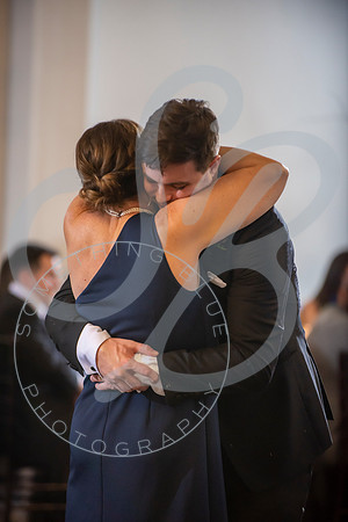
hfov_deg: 6.9
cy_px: 261
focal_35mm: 200
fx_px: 2900
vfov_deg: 10.3
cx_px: 174
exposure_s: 1/200
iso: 1600
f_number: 2.8
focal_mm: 200
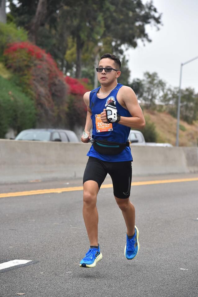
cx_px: 99
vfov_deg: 17.1
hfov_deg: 11.4
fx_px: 992
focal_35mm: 120
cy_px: 148
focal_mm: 120
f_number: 5
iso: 2500
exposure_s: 1/2000
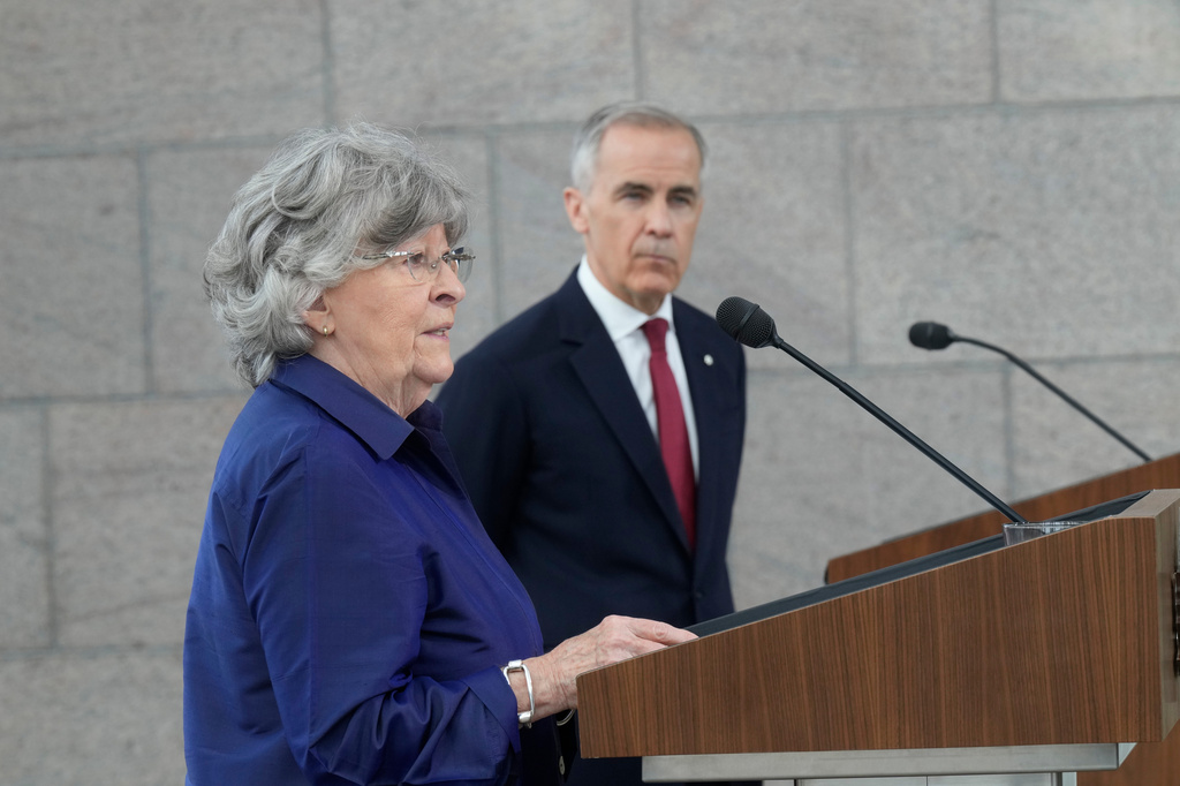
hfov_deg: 10.0
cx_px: 590
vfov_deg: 6.7
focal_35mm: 206
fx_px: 6750
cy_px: 393
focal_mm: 206
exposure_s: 1/250
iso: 1600
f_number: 11
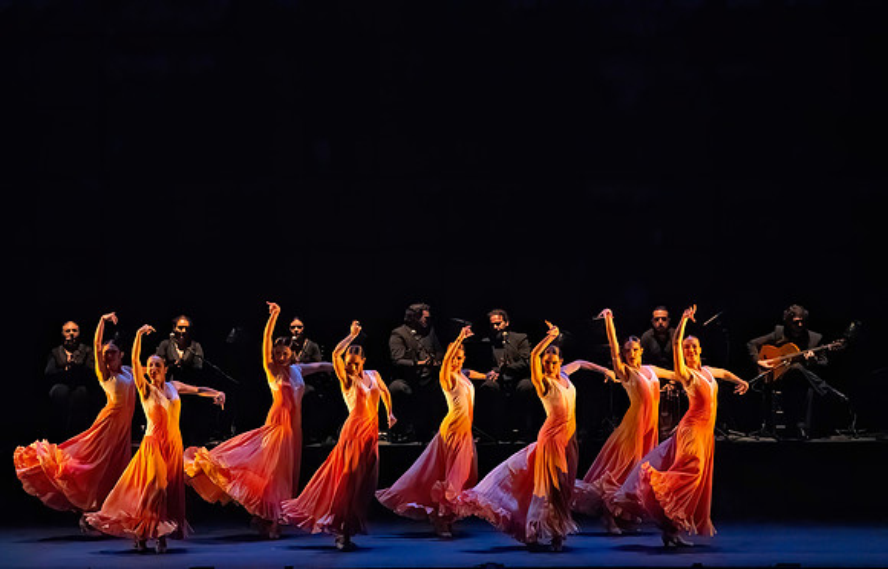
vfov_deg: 7.4
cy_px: 311
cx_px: 421
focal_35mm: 180
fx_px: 4389
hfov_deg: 11.6
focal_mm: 169
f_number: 5.6
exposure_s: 1/400
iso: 20000
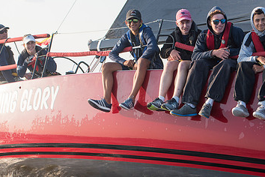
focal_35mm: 167
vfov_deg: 8.2
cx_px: 166
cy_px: 102
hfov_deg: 12.3
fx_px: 1229
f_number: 4.5
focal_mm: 102
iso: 320
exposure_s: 1/1000
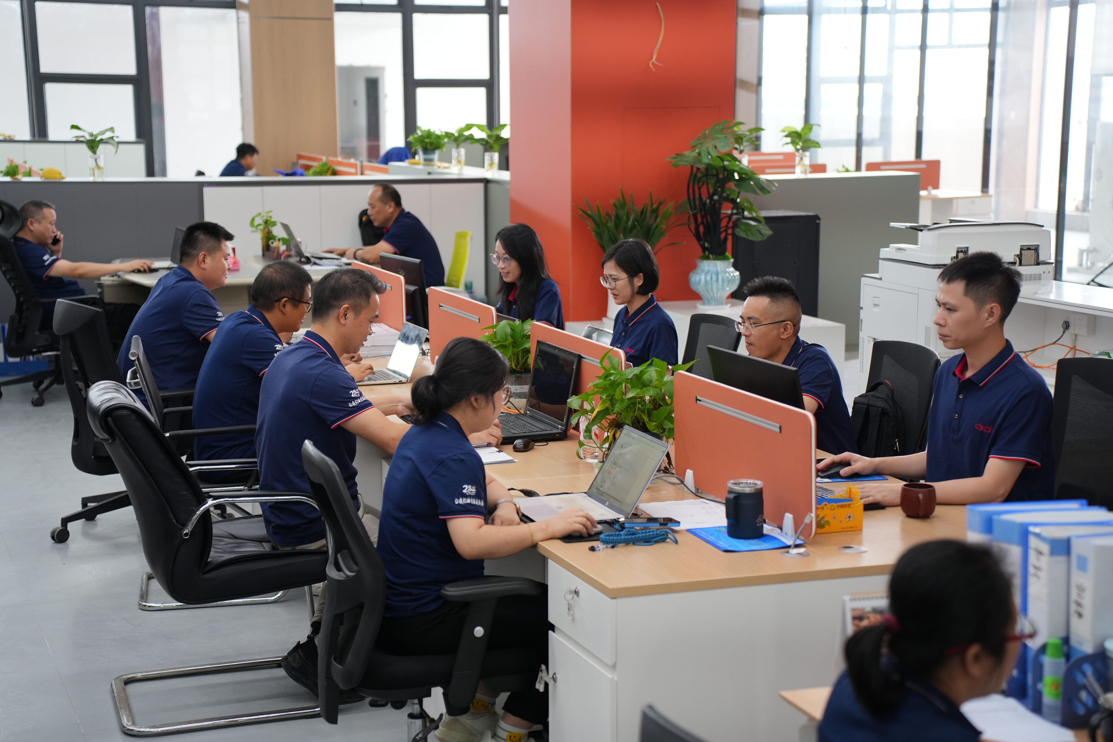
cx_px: 556
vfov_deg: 20.3
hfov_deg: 30.1
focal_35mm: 67
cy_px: 371
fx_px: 2071
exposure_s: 1/160
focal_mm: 67
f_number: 3.5
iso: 640
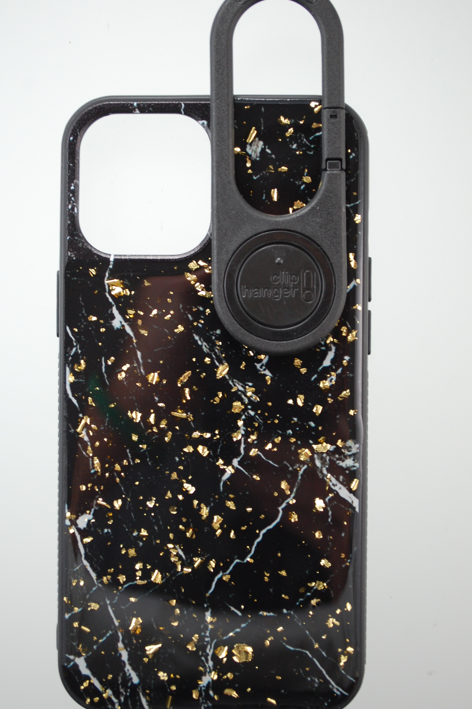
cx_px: 213
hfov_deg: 21.2
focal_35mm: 64
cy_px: 343
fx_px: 1261
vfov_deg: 31.4
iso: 500
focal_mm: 38
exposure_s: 1/30
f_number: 5.3
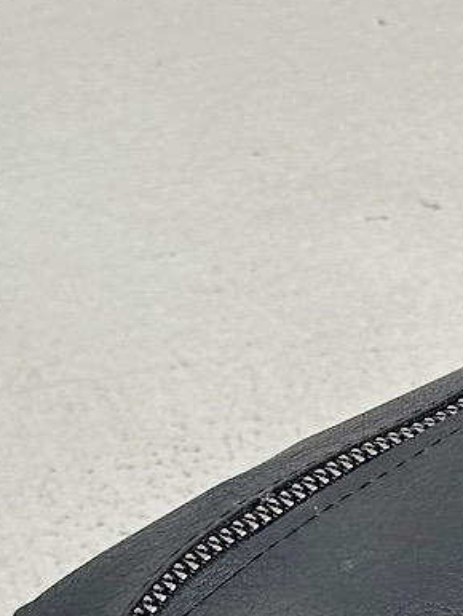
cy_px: 640
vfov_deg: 10.9
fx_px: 3189
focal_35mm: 179
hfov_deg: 8.2
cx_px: 634
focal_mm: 6.86
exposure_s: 1/150
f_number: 1.78
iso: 50
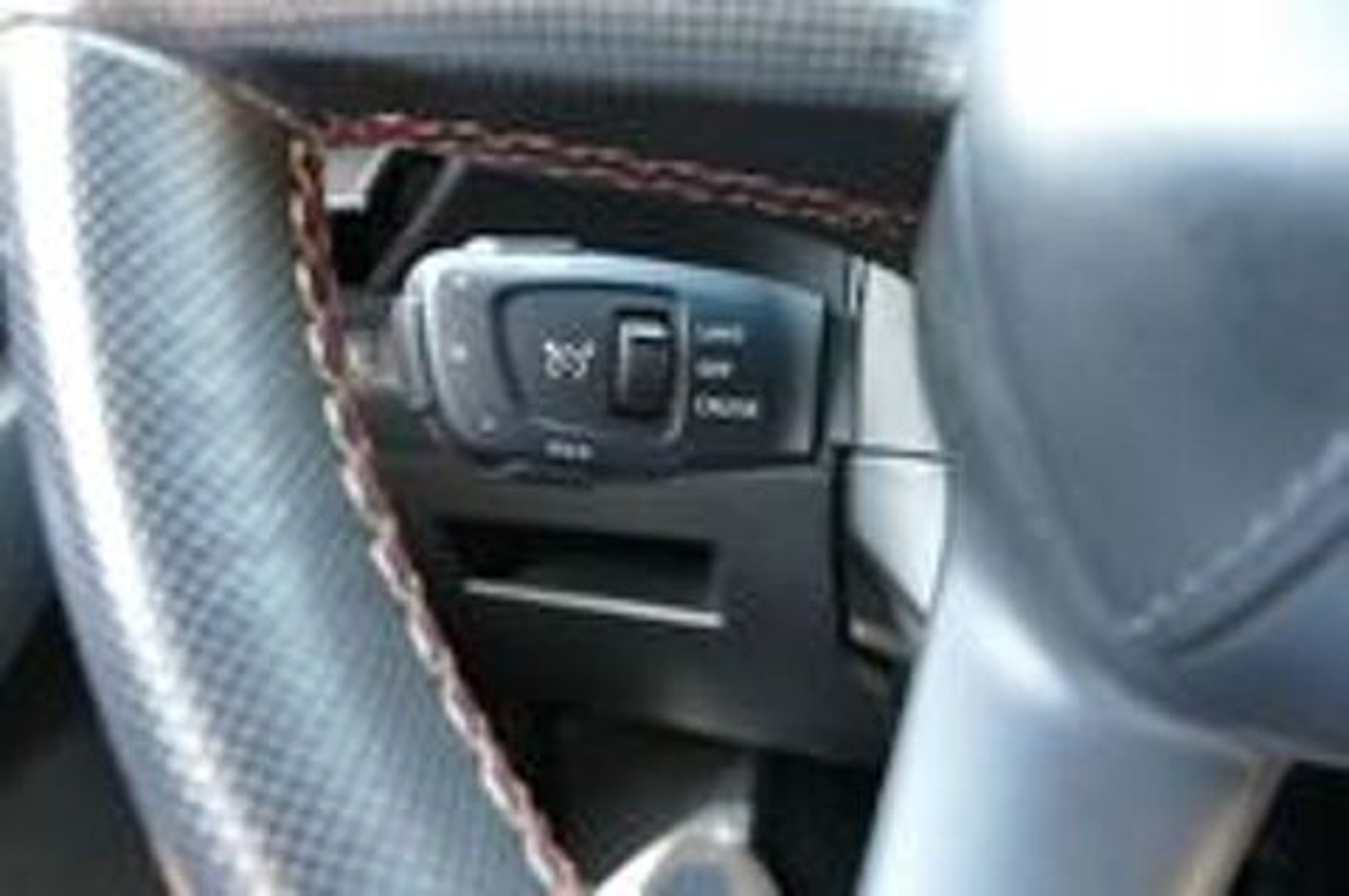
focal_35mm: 30
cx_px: 674
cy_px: 448
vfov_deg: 43.5
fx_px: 1123
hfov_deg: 62.0
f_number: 3
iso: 1600
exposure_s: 1/50
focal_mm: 10.85
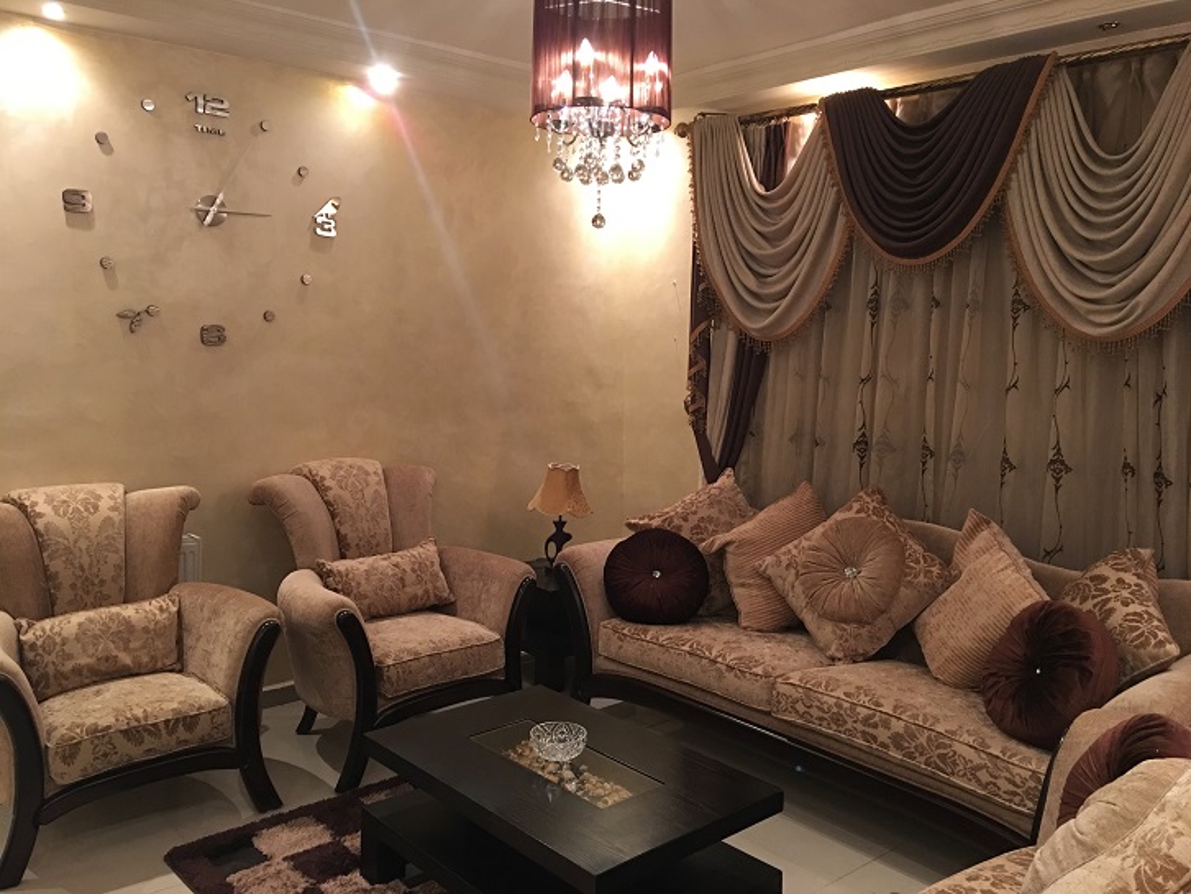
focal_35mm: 29
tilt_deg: -7.0
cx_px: 596
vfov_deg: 48.3
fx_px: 998
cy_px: 447
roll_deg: -0.6
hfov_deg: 61.6
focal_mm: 4.15
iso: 80
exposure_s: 1/10
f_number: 2.2
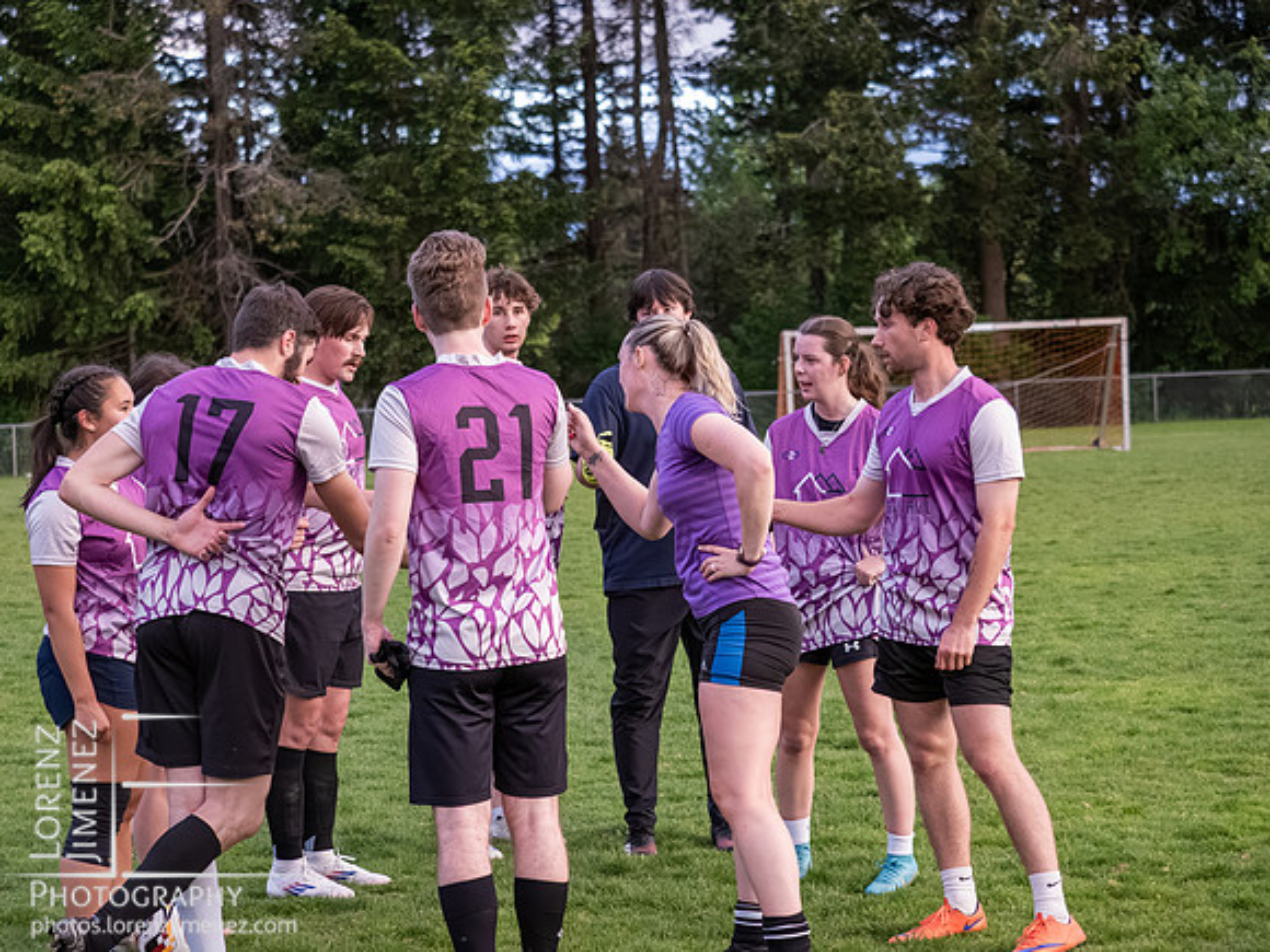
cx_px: 635
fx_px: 2935
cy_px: 476
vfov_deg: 18.4
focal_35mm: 80
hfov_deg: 24.4
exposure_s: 1/1000
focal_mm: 40
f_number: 2.8
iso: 3200
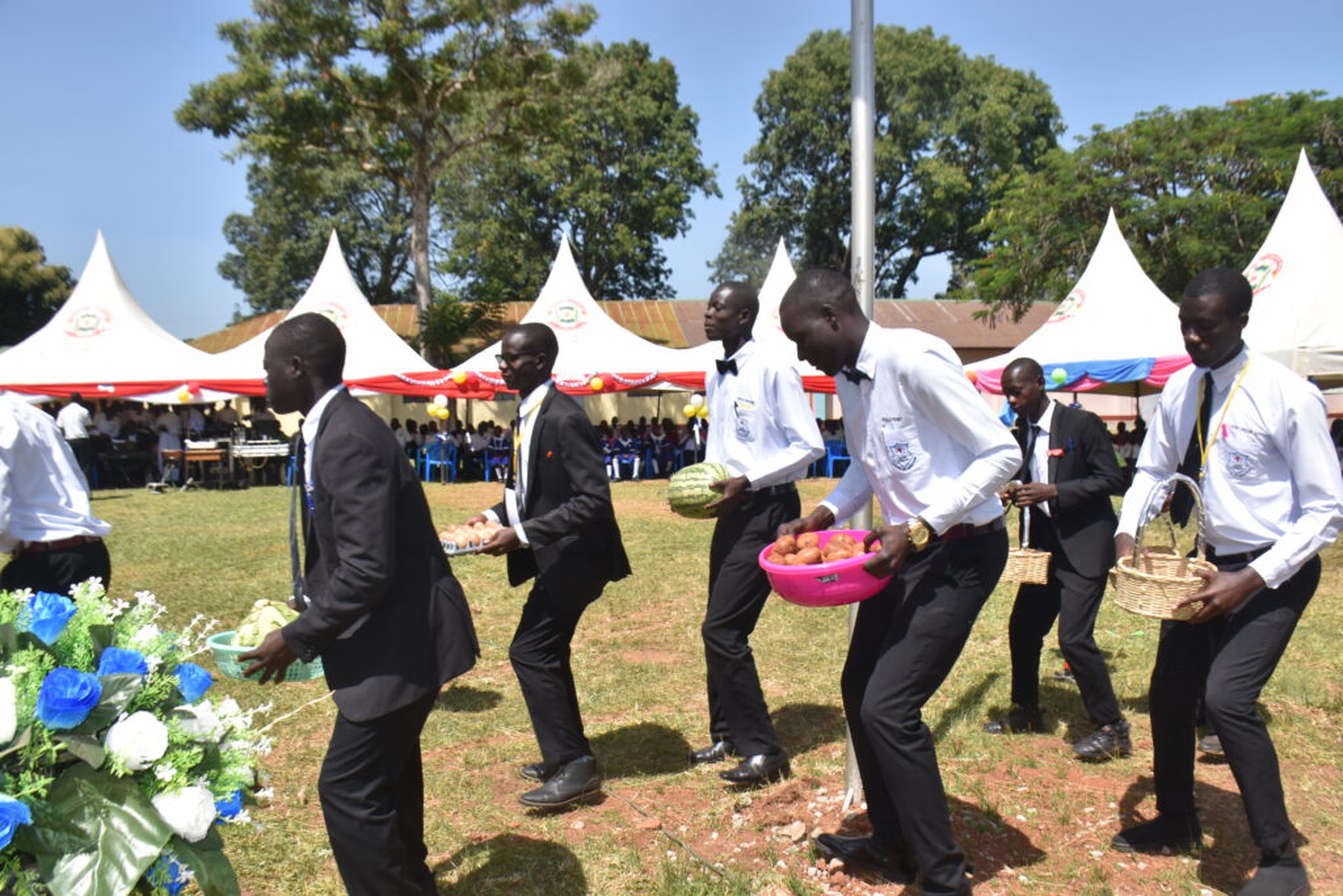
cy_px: 448
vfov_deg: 47.9
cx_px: 672
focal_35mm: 27
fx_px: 1007
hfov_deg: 67.4
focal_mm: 18
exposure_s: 1/200
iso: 100
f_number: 11
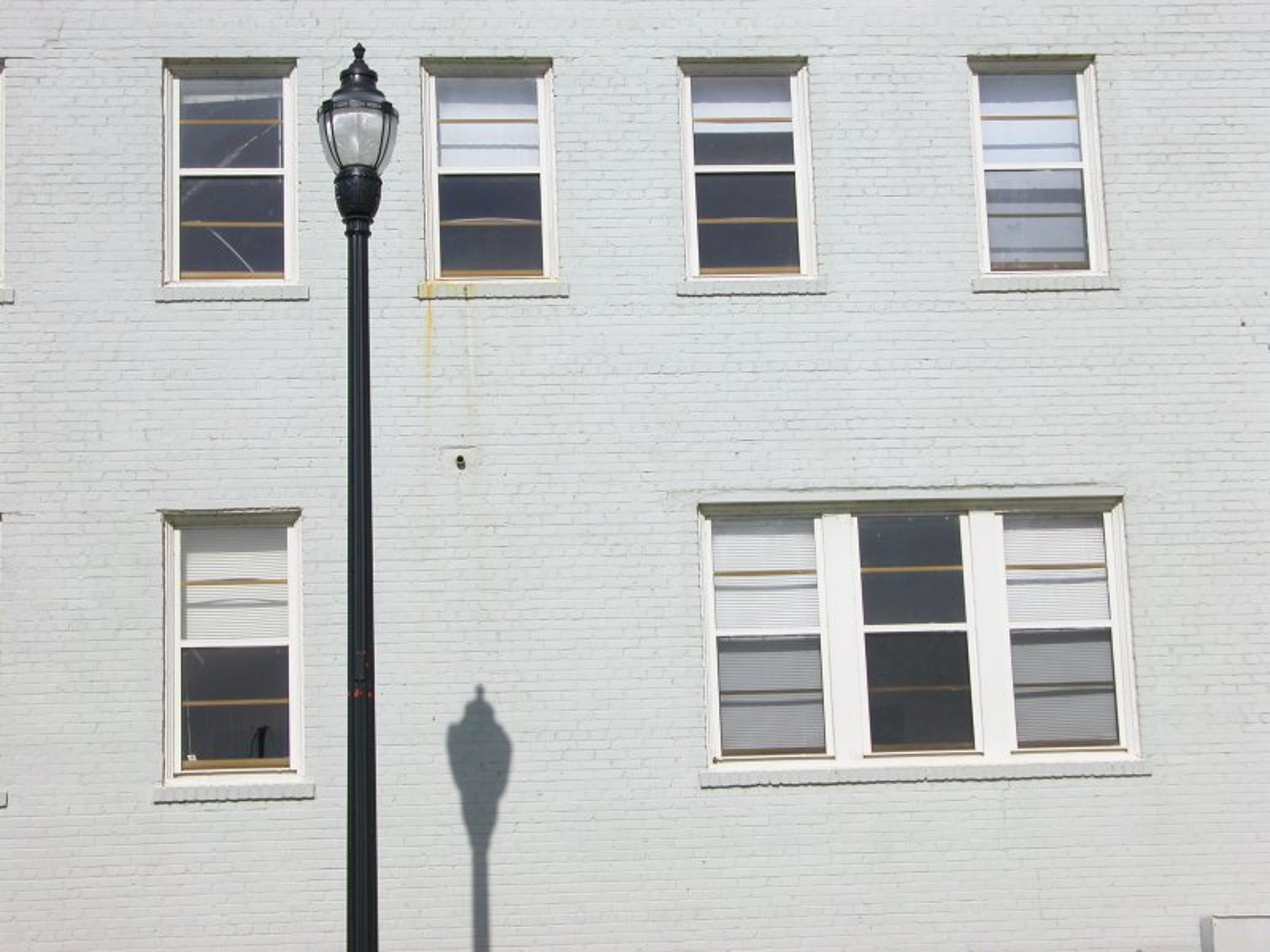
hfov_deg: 25.0
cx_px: 635
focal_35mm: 78
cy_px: 476
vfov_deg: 18.9
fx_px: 2862
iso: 100
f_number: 3.8
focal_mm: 19.9
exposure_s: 1/2000
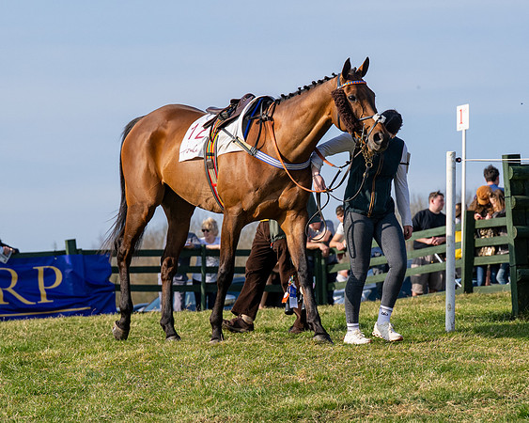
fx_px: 3515
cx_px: 325
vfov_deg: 6.9
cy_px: 154
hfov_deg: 8.6
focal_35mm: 225
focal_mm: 91
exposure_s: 1/2000
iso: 200
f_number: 4.5
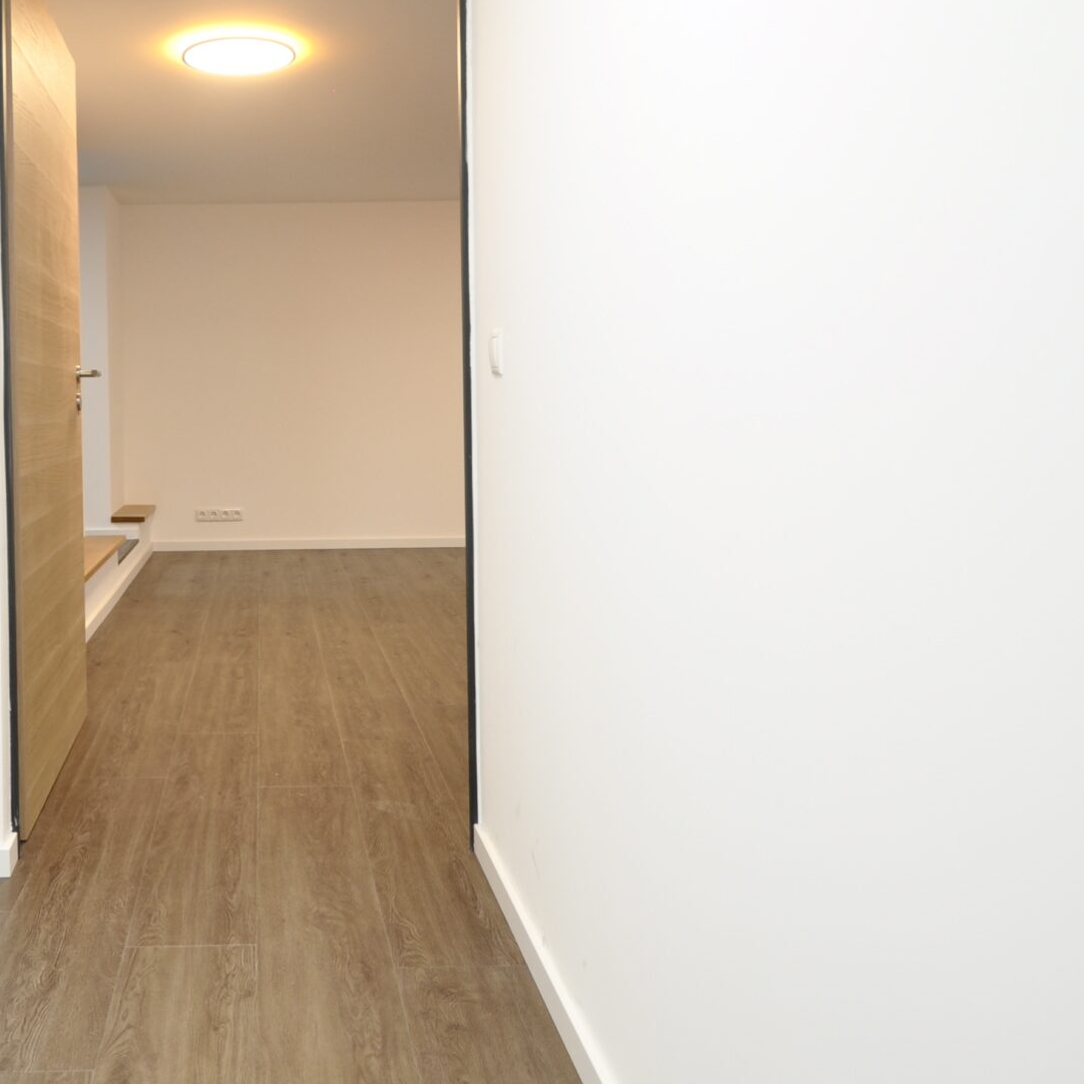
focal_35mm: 30
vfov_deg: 53.5
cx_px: 274
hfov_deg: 51.8
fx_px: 1063
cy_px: 413
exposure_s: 1/20
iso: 200
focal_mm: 10
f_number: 3.5
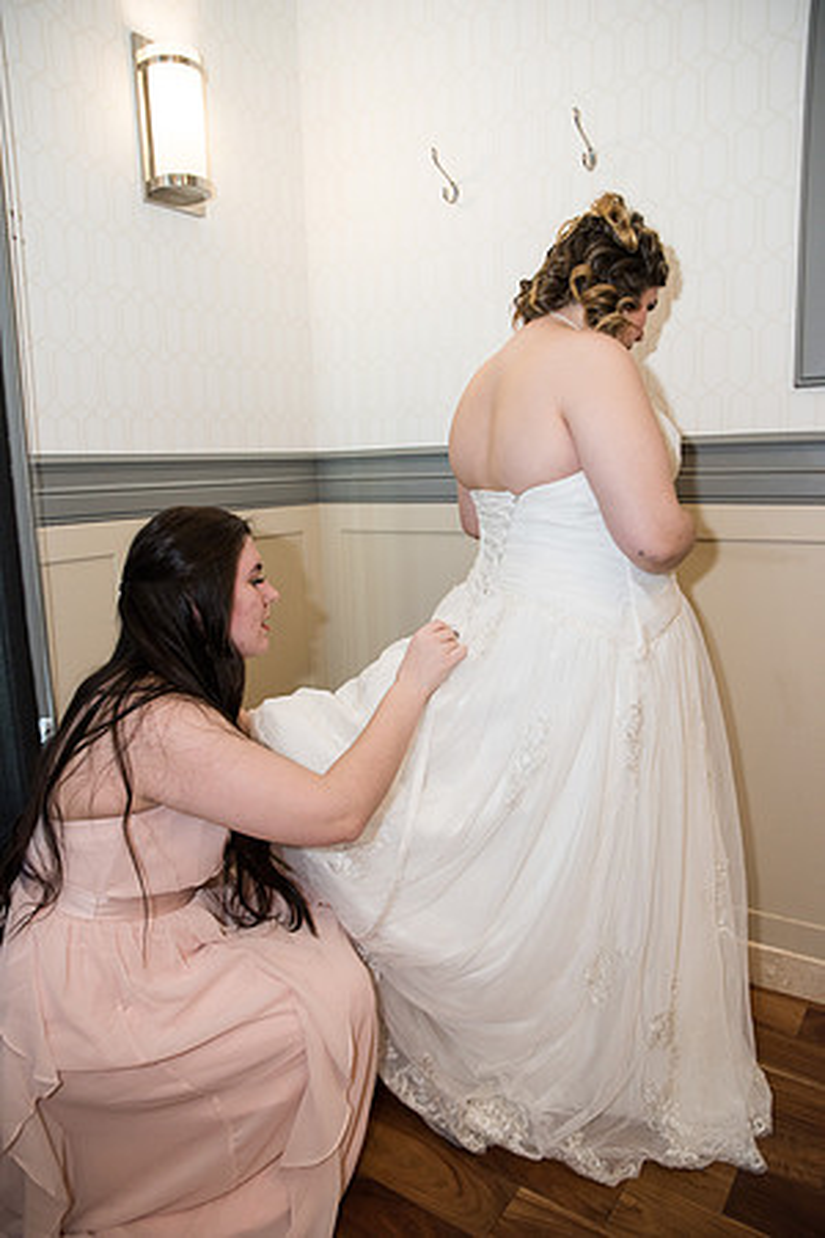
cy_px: 619
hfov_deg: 53.1
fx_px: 825
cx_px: 412
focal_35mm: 24
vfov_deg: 73.7
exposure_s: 1/160
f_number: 3.2
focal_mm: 24
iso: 500
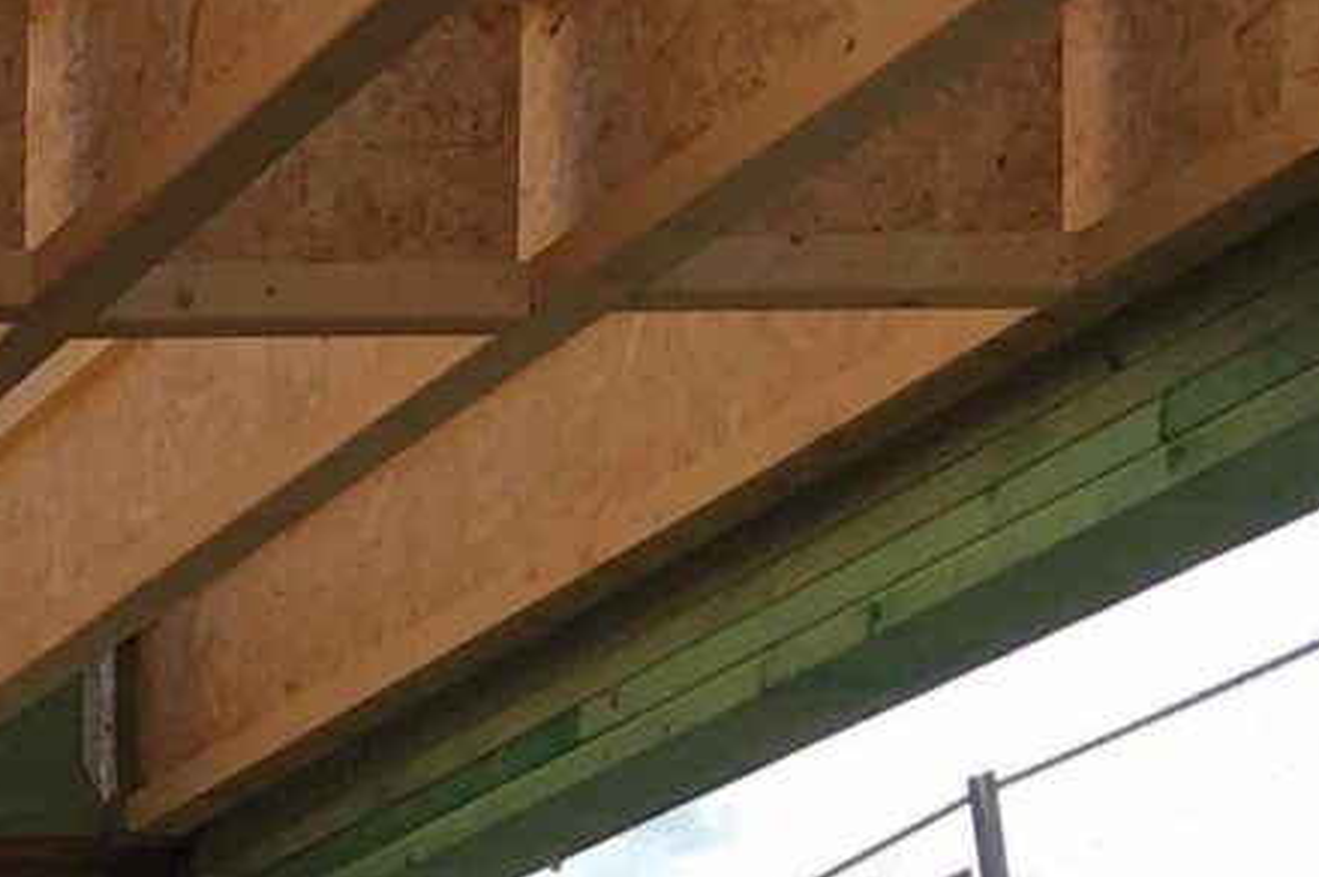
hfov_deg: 10.1
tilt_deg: +0.7
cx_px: -1950
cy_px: 1889
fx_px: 6443
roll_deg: +0.2
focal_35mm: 176
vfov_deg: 7.4
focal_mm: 4.15
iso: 25
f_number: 2.2
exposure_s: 1/1399
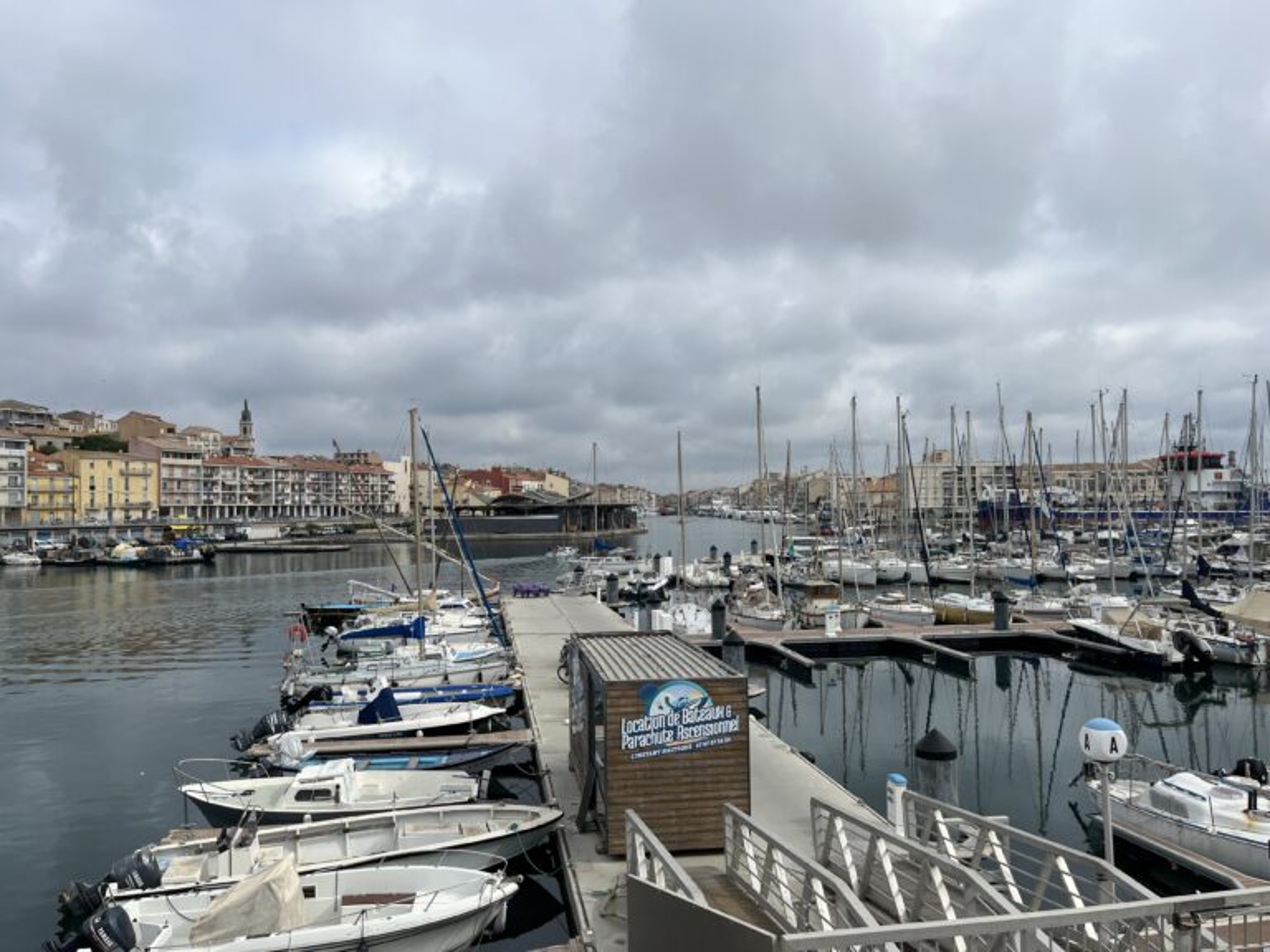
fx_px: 954
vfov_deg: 53.1
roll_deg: +0.4
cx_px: 635
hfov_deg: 67.3
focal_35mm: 26
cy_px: 476
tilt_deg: +1.9
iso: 50
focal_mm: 5.1
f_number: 1.6
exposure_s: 1/4651
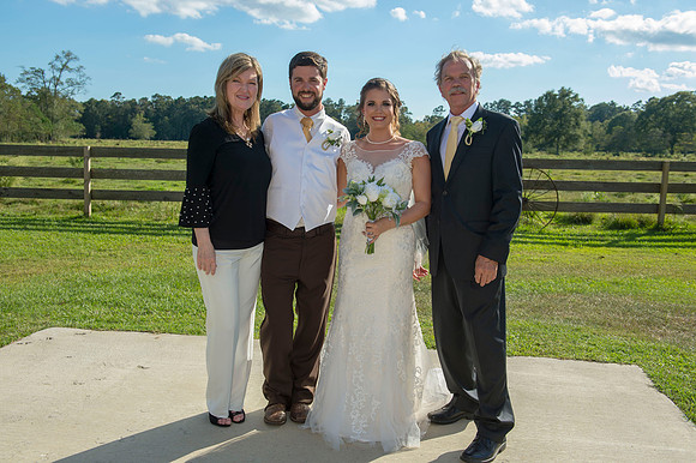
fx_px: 657
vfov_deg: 38.8
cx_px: 348
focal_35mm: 34
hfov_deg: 55.8
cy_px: 232
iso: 200
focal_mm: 34
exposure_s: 1/500
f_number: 6.3
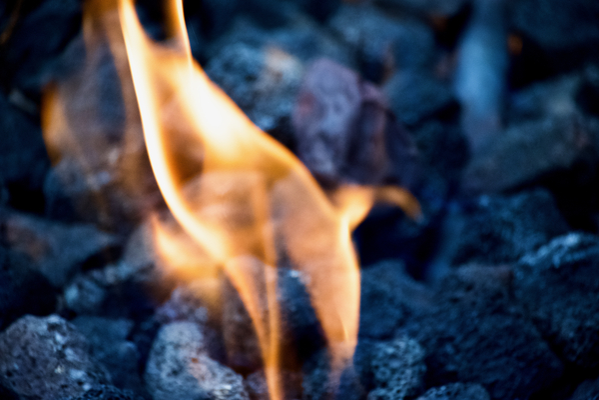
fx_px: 4991
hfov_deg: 6.9
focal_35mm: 300
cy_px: 200
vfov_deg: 4.6
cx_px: 300
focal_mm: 200
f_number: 5.6
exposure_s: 1/320
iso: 1000
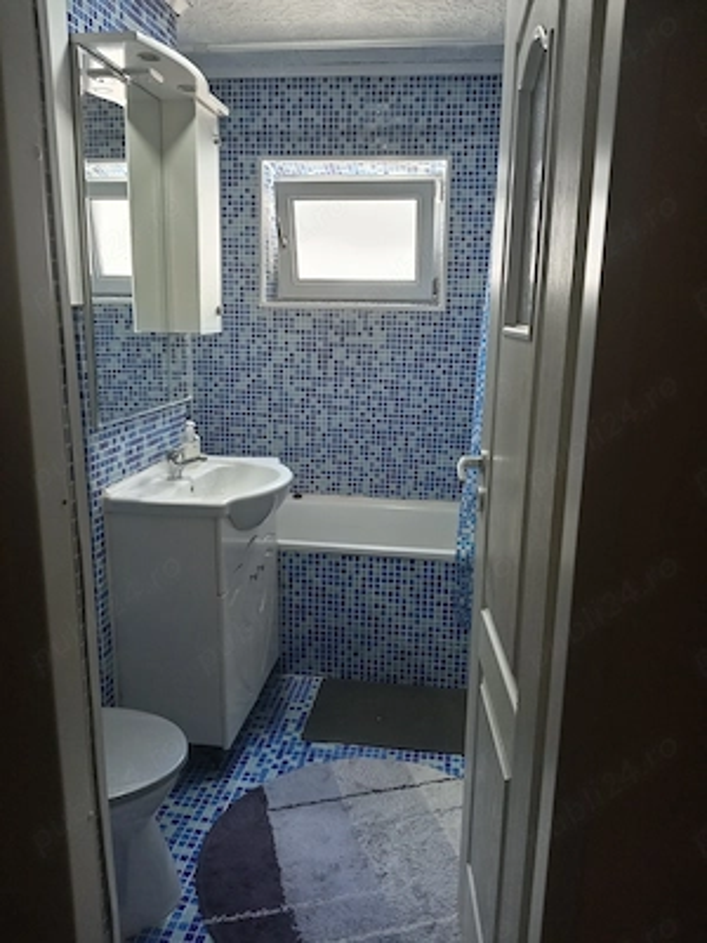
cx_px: 354
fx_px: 708
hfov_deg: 53.1
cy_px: 472
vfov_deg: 67.3
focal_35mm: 26
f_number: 1.8
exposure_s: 1/25
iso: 248
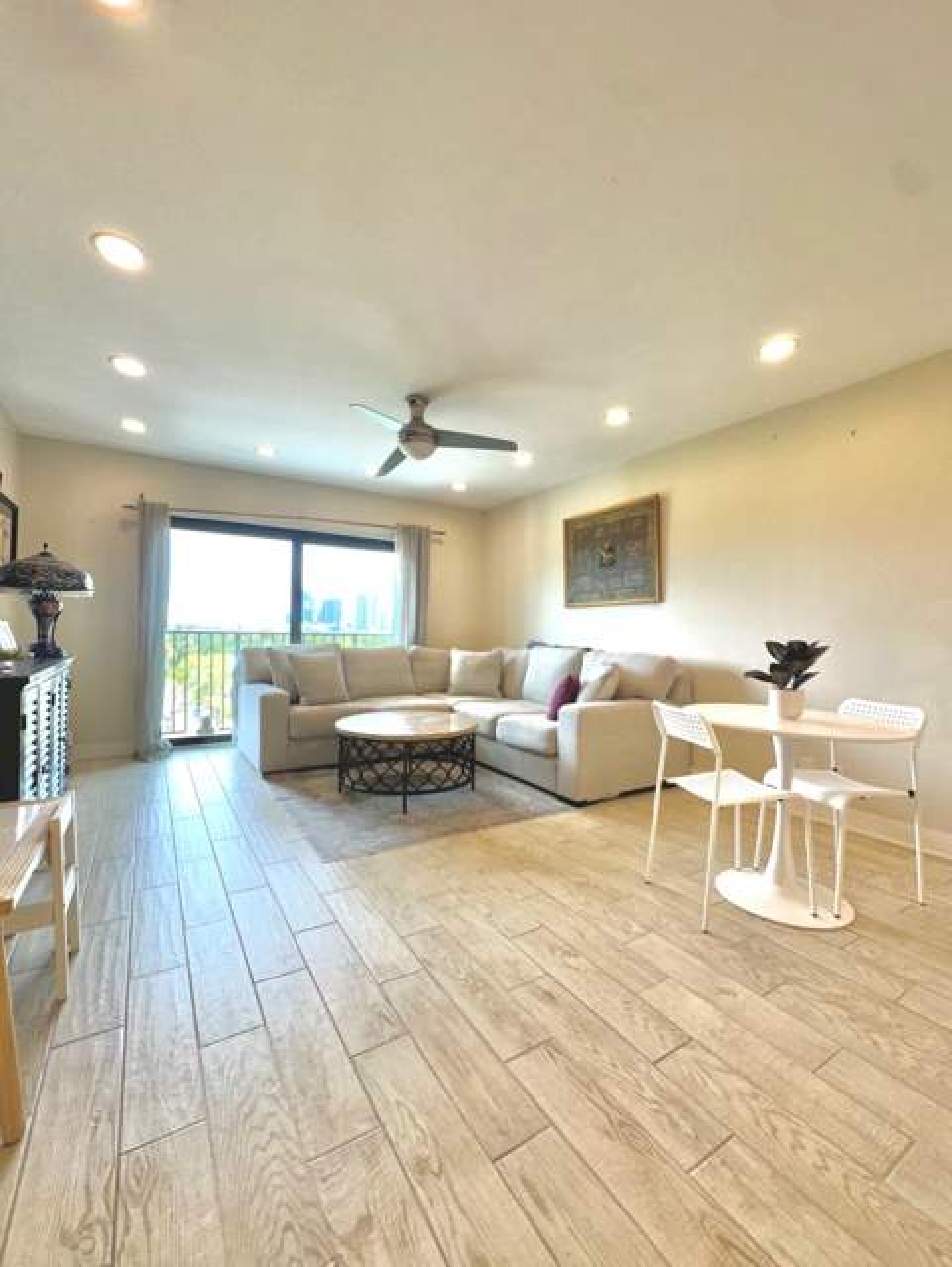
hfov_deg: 85.7
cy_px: 634
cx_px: 476
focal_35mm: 14
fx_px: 513
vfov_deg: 102.0
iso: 80
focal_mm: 2.22
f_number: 2.2
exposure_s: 1/120
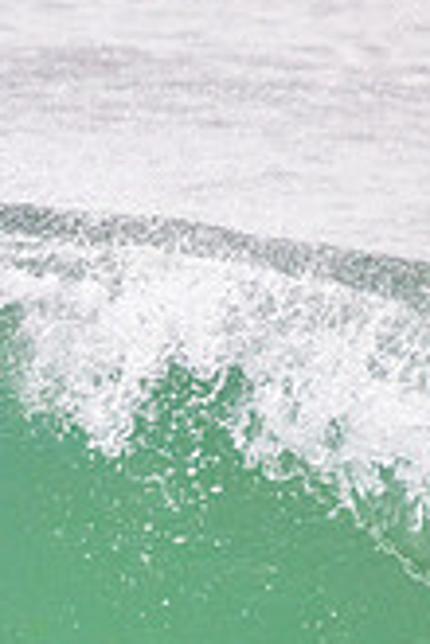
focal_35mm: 2425
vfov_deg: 0.9
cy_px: 728
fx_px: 43445
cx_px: -227
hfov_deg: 0.6
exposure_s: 1/2000
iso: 1600
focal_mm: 690
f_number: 11
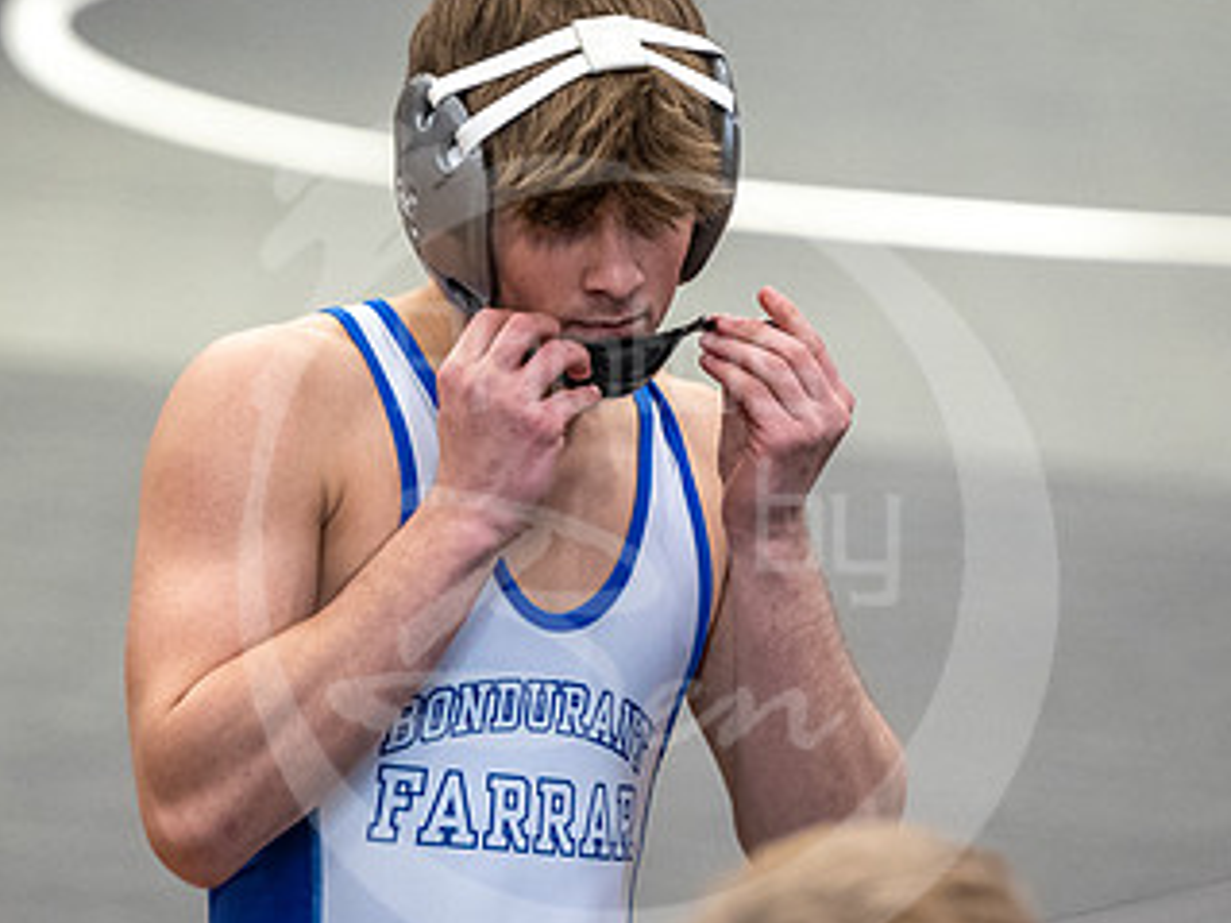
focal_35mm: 314
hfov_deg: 6.3
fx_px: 11162
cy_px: 485
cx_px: 670
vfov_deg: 4.7
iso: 3200
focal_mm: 140
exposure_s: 1/1000
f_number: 2.8
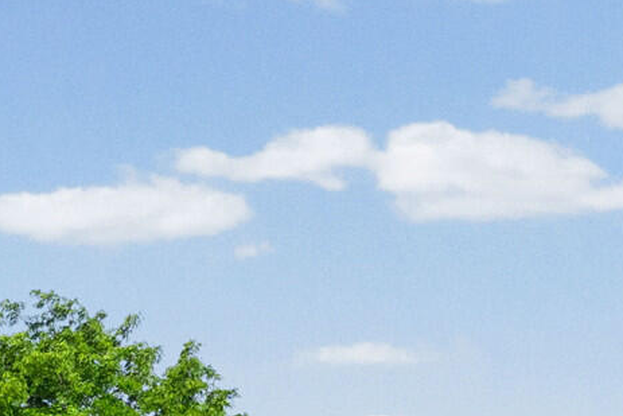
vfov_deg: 10.6
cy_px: 825
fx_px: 2060
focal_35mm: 119
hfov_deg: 16.8
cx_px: 635
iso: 800
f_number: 9
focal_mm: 19
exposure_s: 1/400
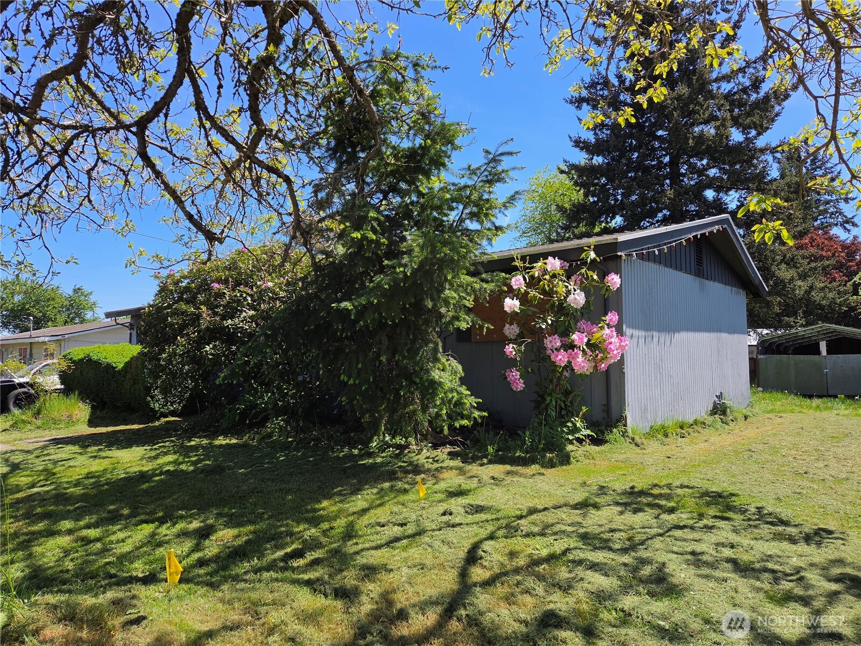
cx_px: 430
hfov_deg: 73.9
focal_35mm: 23
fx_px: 572
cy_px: 323
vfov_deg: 58.9
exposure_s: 1/2404
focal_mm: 5.4
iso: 80
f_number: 1.8
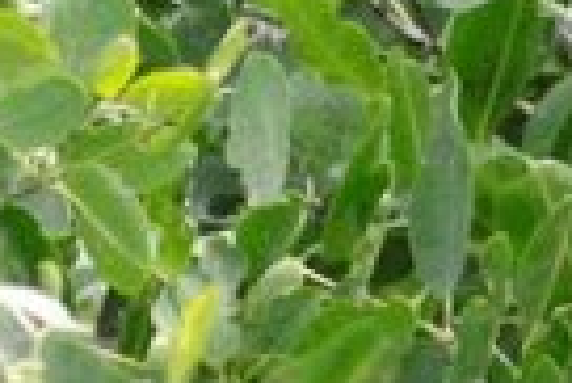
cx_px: 641
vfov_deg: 1.0
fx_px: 21329
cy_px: -181
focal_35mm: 1341
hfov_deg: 1.5
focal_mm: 150
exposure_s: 1/500
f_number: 5
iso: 250
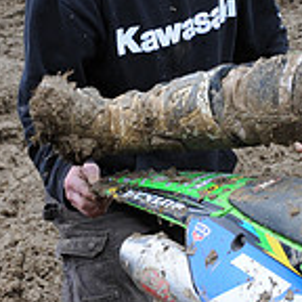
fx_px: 2790
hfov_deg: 6.1
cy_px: 131
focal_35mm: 283
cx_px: 499
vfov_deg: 6.2
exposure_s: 1/250
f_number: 8
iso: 400
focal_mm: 55
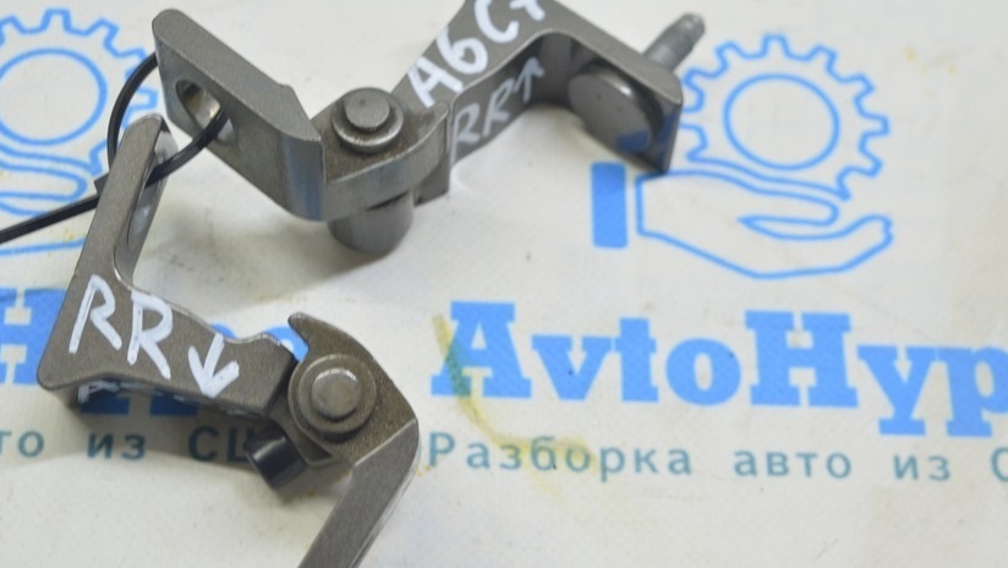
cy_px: 254
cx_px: 455
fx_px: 2085
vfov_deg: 15.5
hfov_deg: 27.2
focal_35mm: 78
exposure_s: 1/20
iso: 400
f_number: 5.6
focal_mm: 40
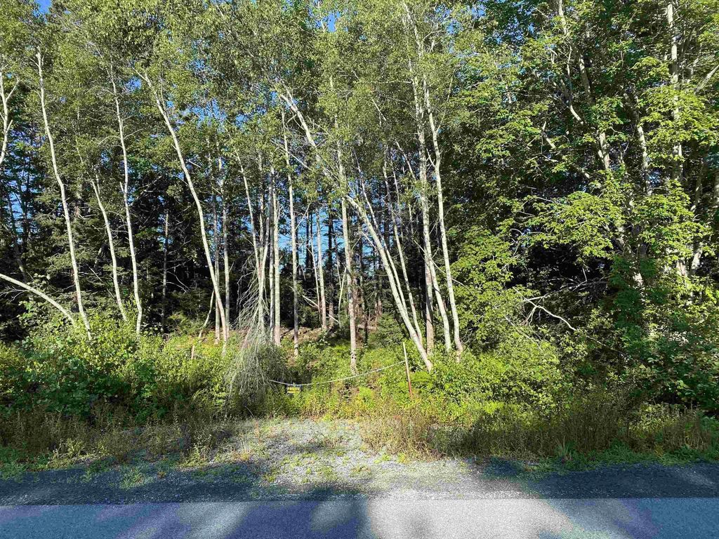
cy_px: 270
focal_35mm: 26
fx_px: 540
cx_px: 360
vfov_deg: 53.1
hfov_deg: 67.3
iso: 32
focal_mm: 4.25
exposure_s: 1/912
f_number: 1.8
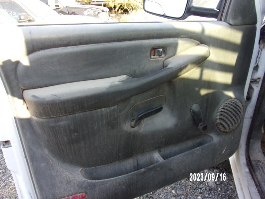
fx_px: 184
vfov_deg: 56.8
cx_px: 132
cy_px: 100
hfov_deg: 71.6
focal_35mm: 24
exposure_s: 1/80
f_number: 3.3
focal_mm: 4.3
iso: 80
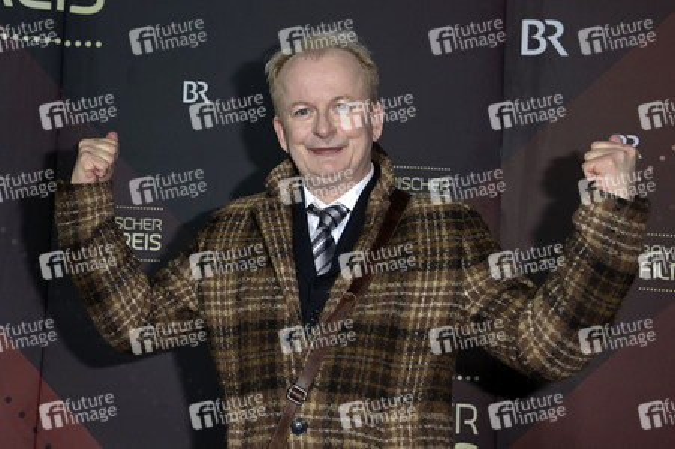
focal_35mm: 52
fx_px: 974
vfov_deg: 26.0
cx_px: 338
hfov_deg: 38.2
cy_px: 224
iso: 640
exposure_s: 1/250
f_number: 5.6
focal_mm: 52
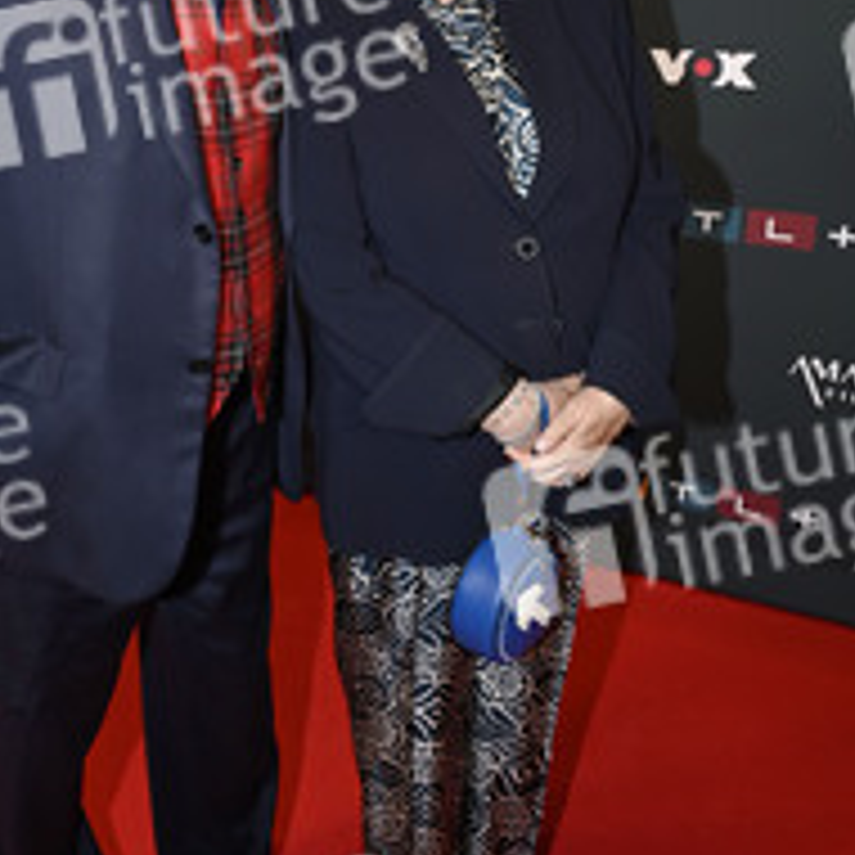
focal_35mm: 43
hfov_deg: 38.8
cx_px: 306
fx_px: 1202
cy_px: 288
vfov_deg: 38.7
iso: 800
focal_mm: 24
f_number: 6.3
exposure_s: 1/160
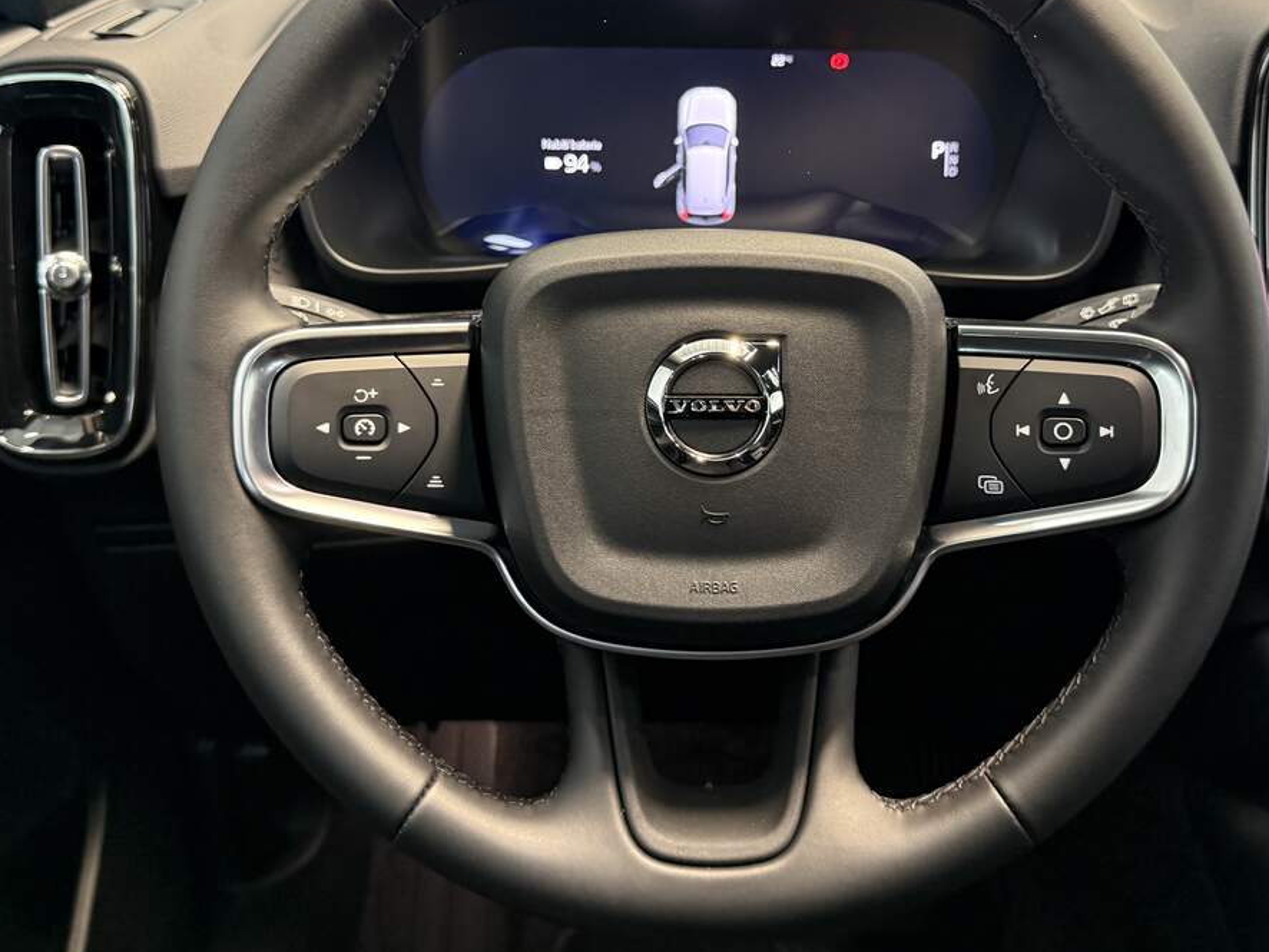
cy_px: 369
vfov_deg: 36.7
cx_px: 699
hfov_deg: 47.8
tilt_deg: -21.8
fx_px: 1430
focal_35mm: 39
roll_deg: +0.0
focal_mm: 6.76
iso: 400
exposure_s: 1/50
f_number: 1.78
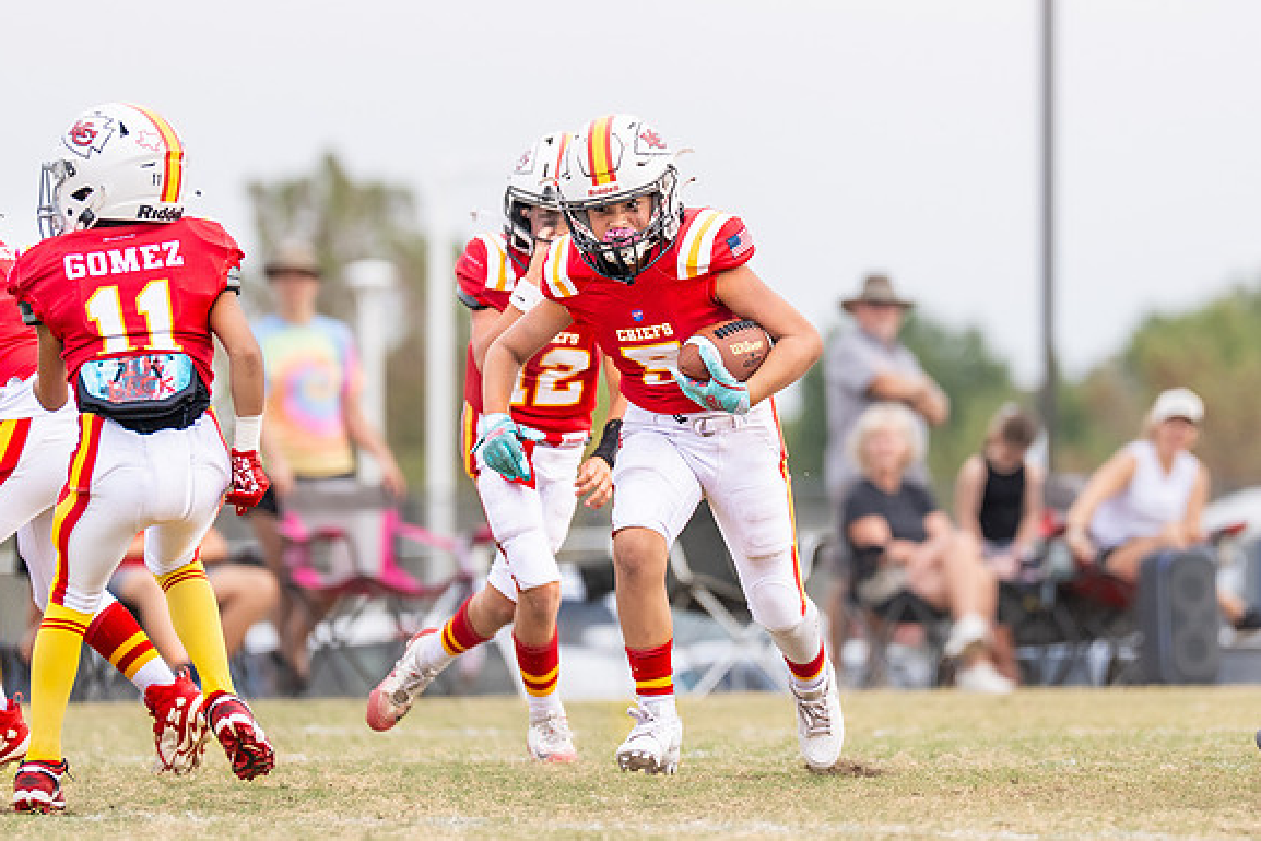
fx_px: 16922
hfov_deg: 4.3
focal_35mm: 483
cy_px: 319
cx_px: 639
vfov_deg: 2.8
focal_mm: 200
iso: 160
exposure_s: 1/1250
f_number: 2.8
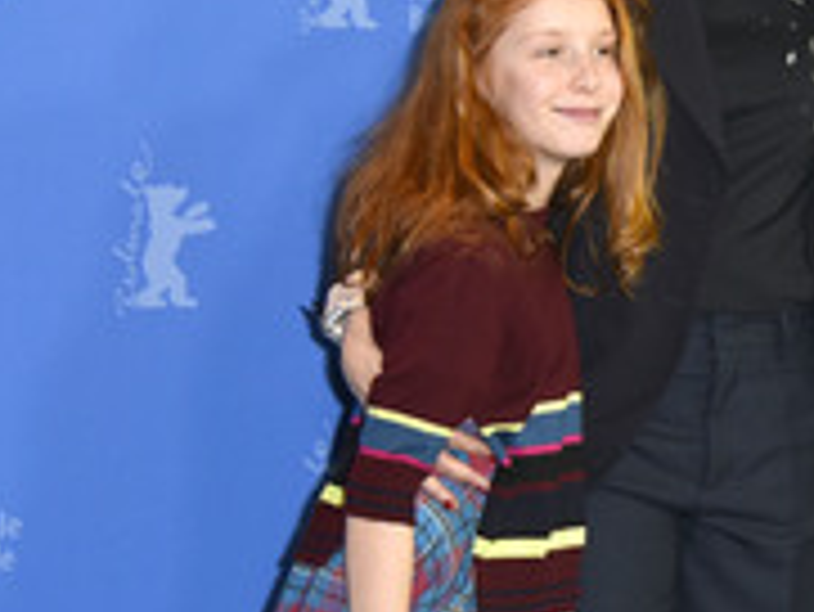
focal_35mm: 187
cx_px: 1001
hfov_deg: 10.4
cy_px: 256
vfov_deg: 8.0
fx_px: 4400
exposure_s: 1/125
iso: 640
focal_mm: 78
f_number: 5.6
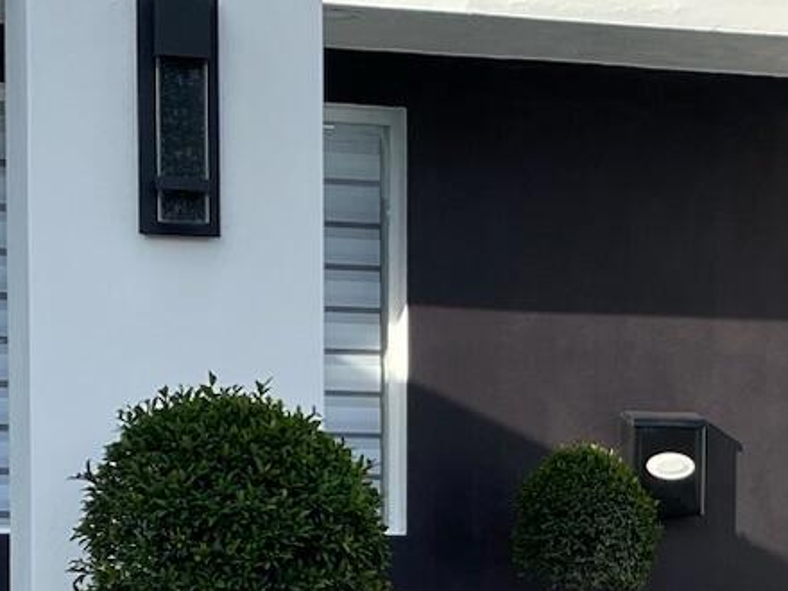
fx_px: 2754
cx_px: 638
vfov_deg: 11.9
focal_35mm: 121
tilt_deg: -5.7
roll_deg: -1.3
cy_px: 770
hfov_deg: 16.2
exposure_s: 1/1678
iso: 32
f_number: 1.8
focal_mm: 4.25
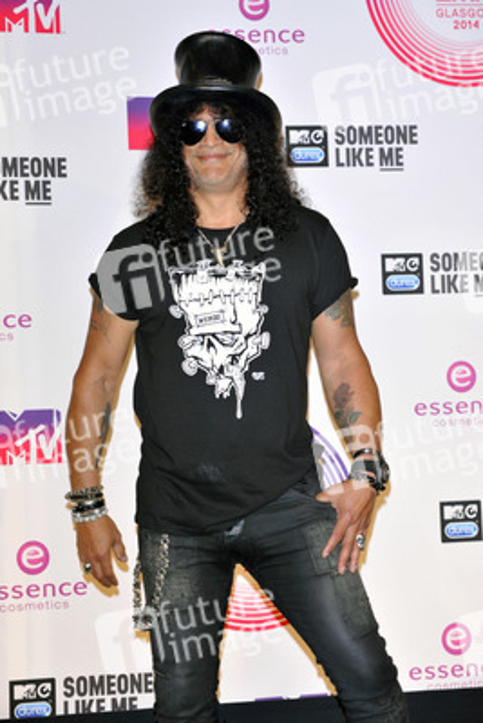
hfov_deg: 12.2
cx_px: 242
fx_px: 2252
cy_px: 362
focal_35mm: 112
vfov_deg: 18.3
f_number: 7.1
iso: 800
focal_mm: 112
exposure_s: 1/250
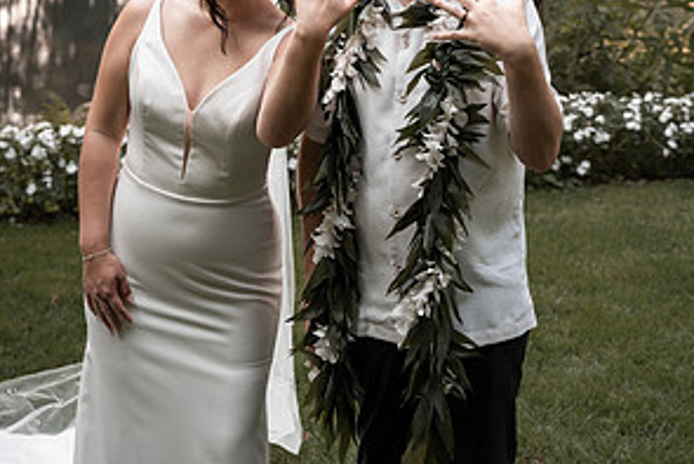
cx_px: 351
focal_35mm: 58
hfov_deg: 34.5
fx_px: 1119
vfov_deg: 22.3
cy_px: -21
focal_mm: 38
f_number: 3.5
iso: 200
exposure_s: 1/320
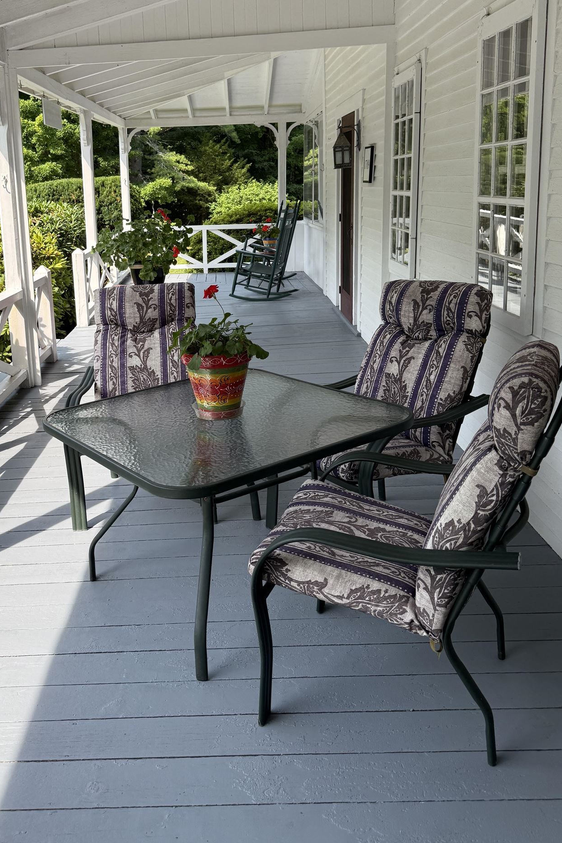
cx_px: 194
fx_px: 726
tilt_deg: -12.4
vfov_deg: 59.7
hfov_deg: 41.9
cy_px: 327
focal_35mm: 31
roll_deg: +1.2
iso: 100
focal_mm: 6.76
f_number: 1.78
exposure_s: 1/1385
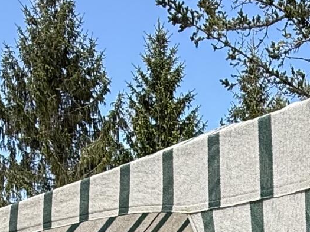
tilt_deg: -2.9
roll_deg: +0.8
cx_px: 289
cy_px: 489
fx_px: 717
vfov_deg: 14.6
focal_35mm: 80
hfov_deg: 23.6
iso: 50
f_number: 2.2
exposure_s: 1/390
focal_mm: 2.22
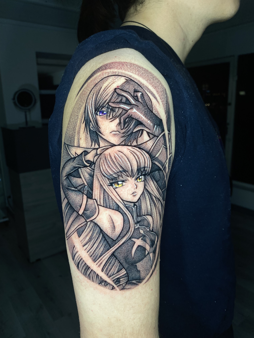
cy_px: 169
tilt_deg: -12.6
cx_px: 127
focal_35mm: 26
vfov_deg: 67.3
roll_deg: +1.1
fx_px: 254
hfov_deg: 53.1
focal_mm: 4.25
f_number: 1.8
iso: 64
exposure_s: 1/120
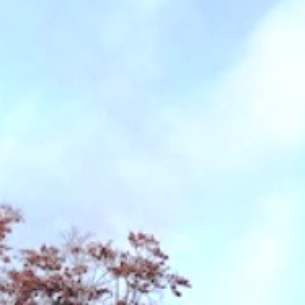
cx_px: -3
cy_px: 378
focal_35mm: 106
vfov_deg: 15.7
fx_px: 1057
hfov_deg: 16.1
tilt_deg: +26.9
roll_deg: +1.0
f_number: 1.8
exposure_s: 1/30
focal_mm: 4
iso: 25
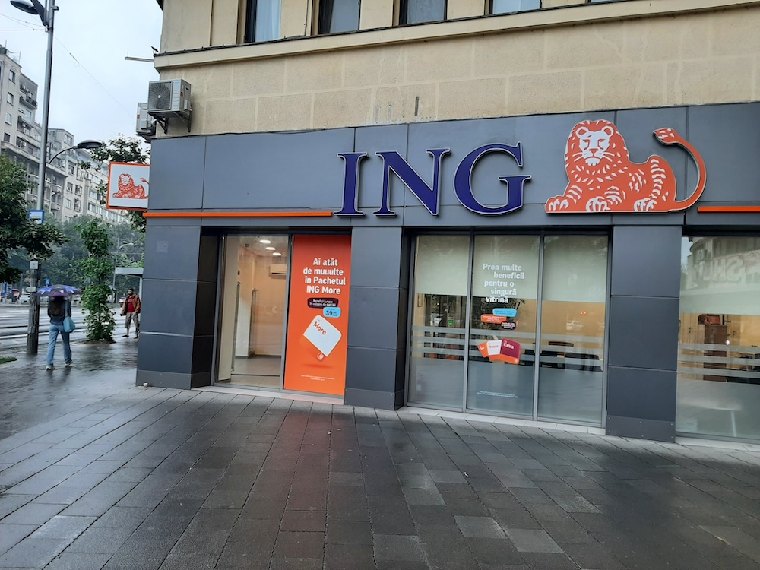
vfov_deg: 53.1
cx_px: 380
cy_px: 285
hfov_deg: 67.3
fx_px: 571
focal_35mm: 26
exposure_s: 1/100
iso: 50
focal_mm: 3.93
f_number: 1.7
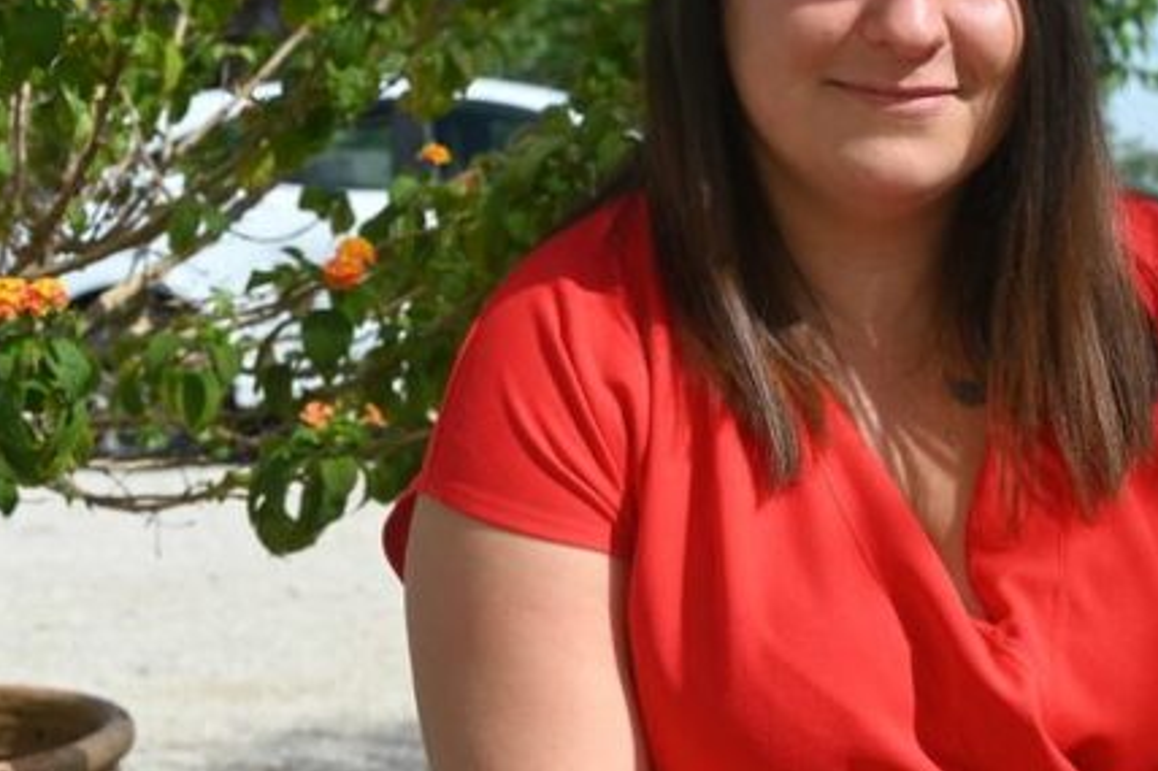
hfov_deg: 28.2
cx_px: 942
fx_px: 2251
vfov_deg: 19.4
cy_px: 273
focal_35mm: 70
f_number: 6.3
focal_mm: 39
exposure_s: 1/320
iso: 100
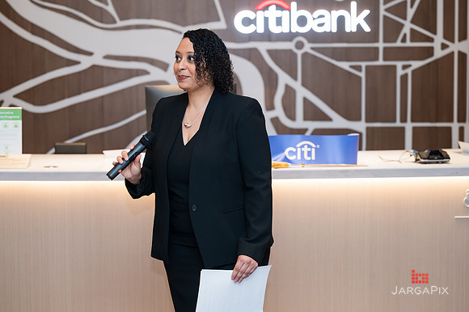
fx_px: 1068
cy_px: 148
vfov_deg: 16.6
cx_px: 235
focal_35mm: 82
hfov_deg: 24.8
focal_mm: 78
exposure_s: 1/160
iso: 400
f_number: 3.2
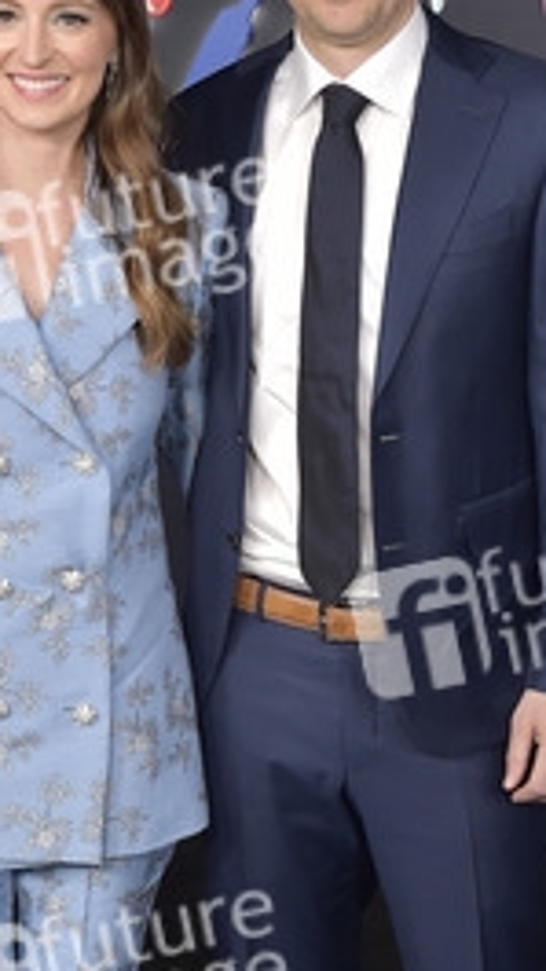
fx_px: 1545
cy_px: 429
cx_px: 207
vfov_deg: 34.9
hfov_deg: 20.0
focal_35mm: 60
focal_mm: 38
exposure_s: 1/250
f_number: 6.3
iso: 2000
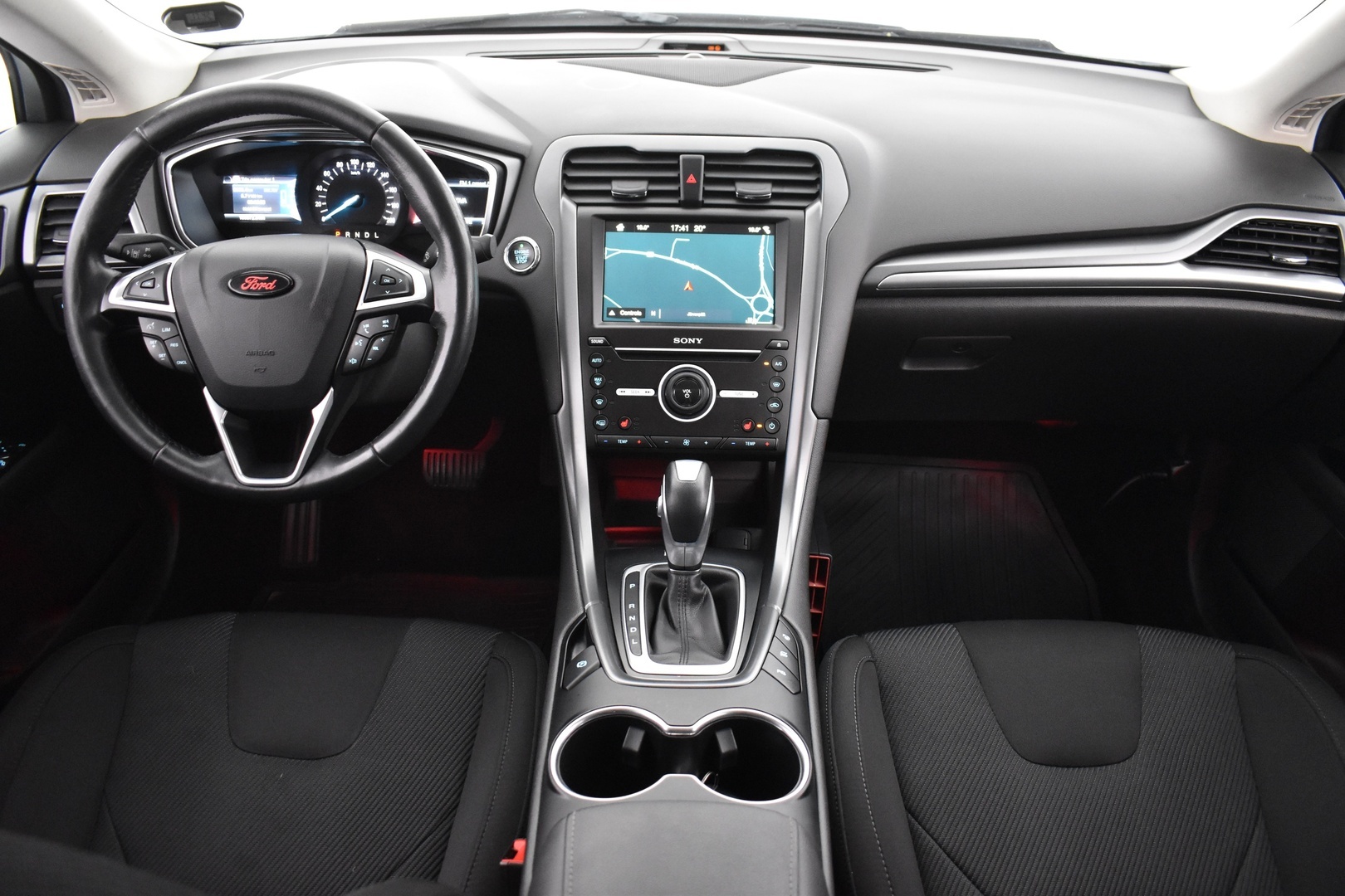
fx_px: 1009
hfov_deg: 67.4
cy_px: 448
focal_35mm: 27
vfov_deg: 47.9
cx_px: 672
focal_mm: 18
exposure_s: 1/20
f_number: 3.5
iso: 3200
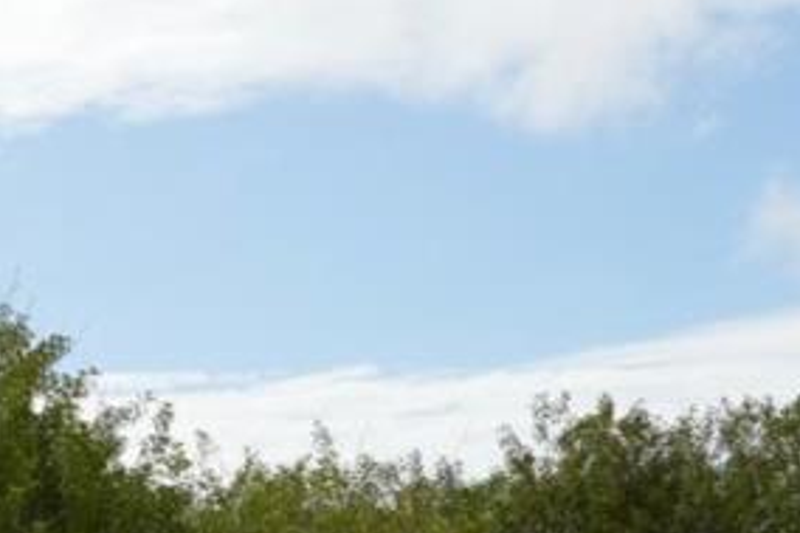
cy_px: 596
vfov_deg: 8.6
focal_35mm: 158
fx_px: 3509
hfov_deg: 12.5
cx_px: -321
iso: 100
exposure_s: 1/1000
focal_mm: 28
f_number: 4.5
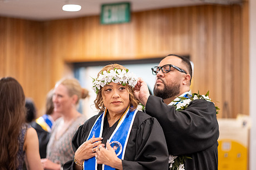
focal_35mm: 131
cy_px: 97
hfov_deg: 15.6
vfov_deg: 10.5
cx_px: 139
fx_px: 931
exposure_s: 1/125
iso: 1000
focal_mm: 105
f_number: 1.4
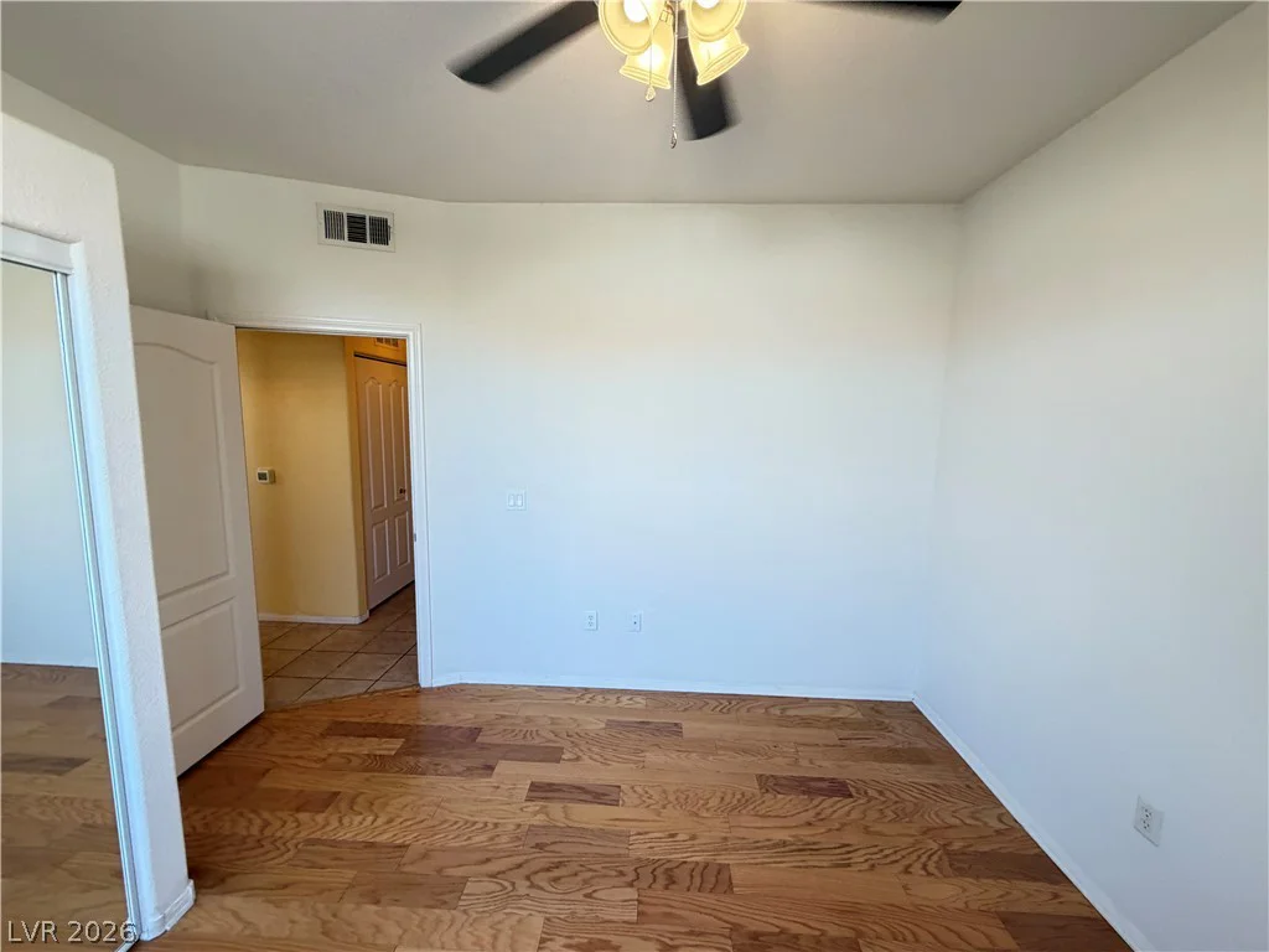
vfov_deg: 85.7
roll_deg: -0.2
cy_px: 476
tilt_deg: -6.3
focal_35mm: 14
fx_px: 513
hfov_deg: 102.1
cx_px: 634
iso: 250
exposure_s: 1/120
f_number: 2.2
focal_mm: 2.22
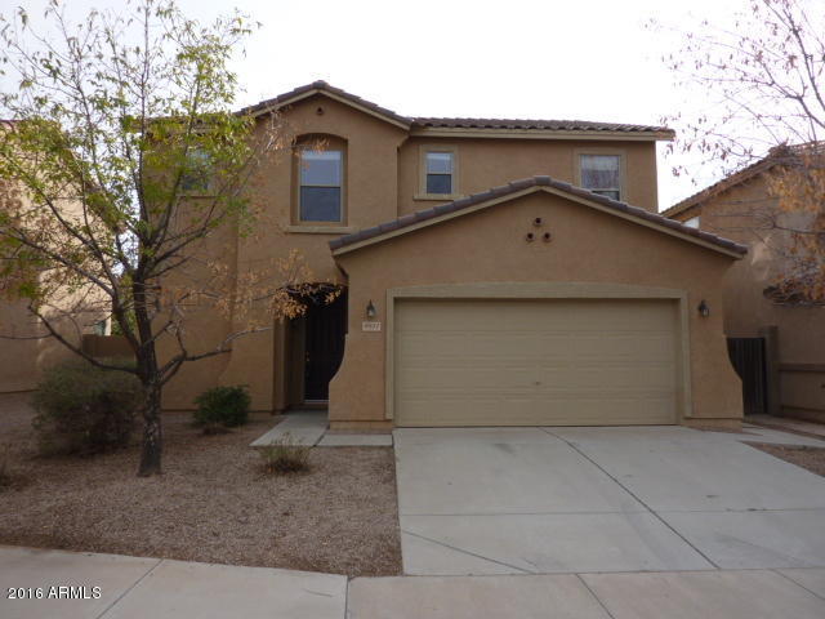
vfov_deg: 54.9
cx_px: 412
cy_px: 310
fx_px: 596
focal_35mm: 25
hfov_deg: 69.4
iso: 100
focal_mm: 4.1
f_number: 4
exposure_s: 1/400
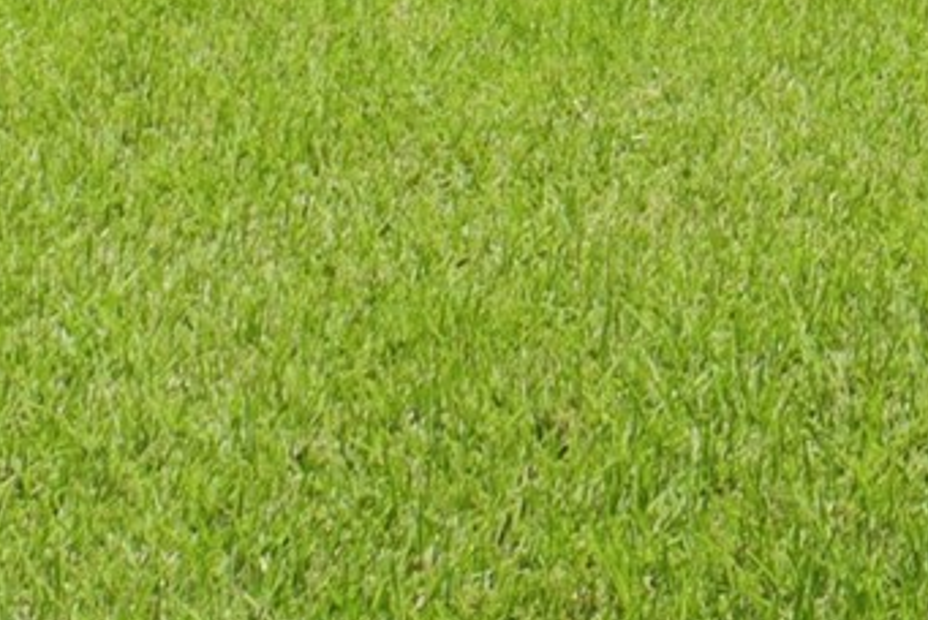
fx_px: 2296
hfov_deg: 22.8
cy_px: -699
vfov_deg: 13.0
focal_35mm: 89
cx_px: 378
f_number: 11
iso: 500
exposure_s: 1/640
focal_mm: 14
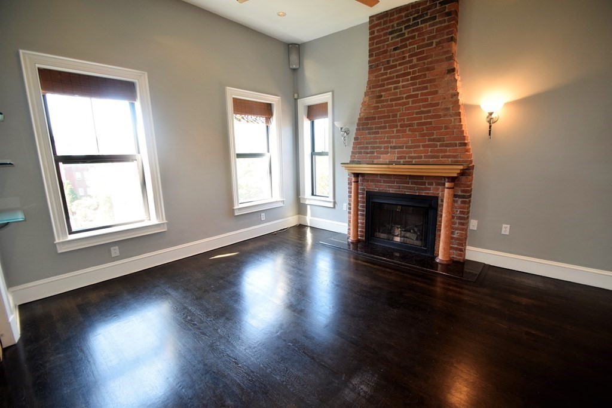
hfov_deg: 100.4
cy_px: 204
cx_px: 306
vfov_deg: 77.3
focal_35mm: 15
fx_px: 255
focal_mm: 10
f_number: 5
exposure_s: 1/100
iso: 800
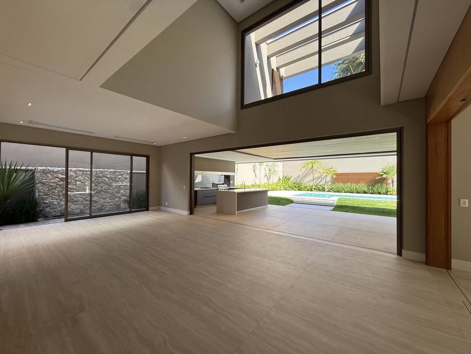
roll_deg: -0.1
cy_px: 177
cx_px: 236
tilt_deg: +2.5
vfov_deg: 85.7
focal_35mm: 14
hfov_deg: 102.1
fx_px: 190
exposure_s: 1/379
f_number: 2.2
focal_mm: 2.22
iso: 64
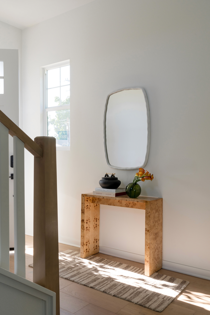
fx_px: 289
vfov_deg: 57.2
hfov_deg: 40.0
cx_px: 105
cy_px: 158
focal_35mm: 33
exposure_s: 1/13
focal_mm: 33
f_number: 11
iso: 400
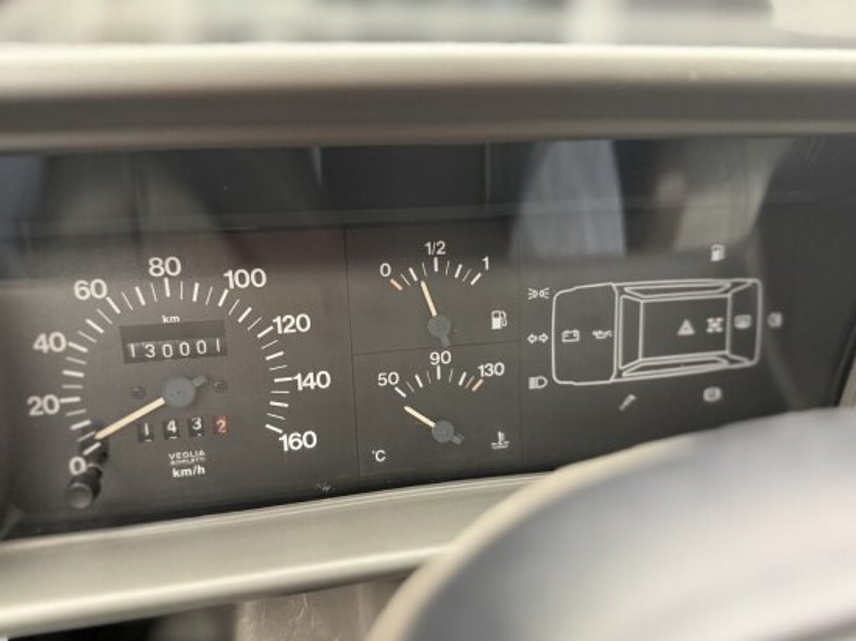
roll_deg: -1.6
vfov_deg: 49.5
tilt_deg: -27.3
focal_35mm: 28
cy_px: 365
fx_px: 692
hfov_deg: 63.4
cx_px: 391
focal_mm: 6.76
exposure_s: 1/33
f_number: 1.78
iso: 640
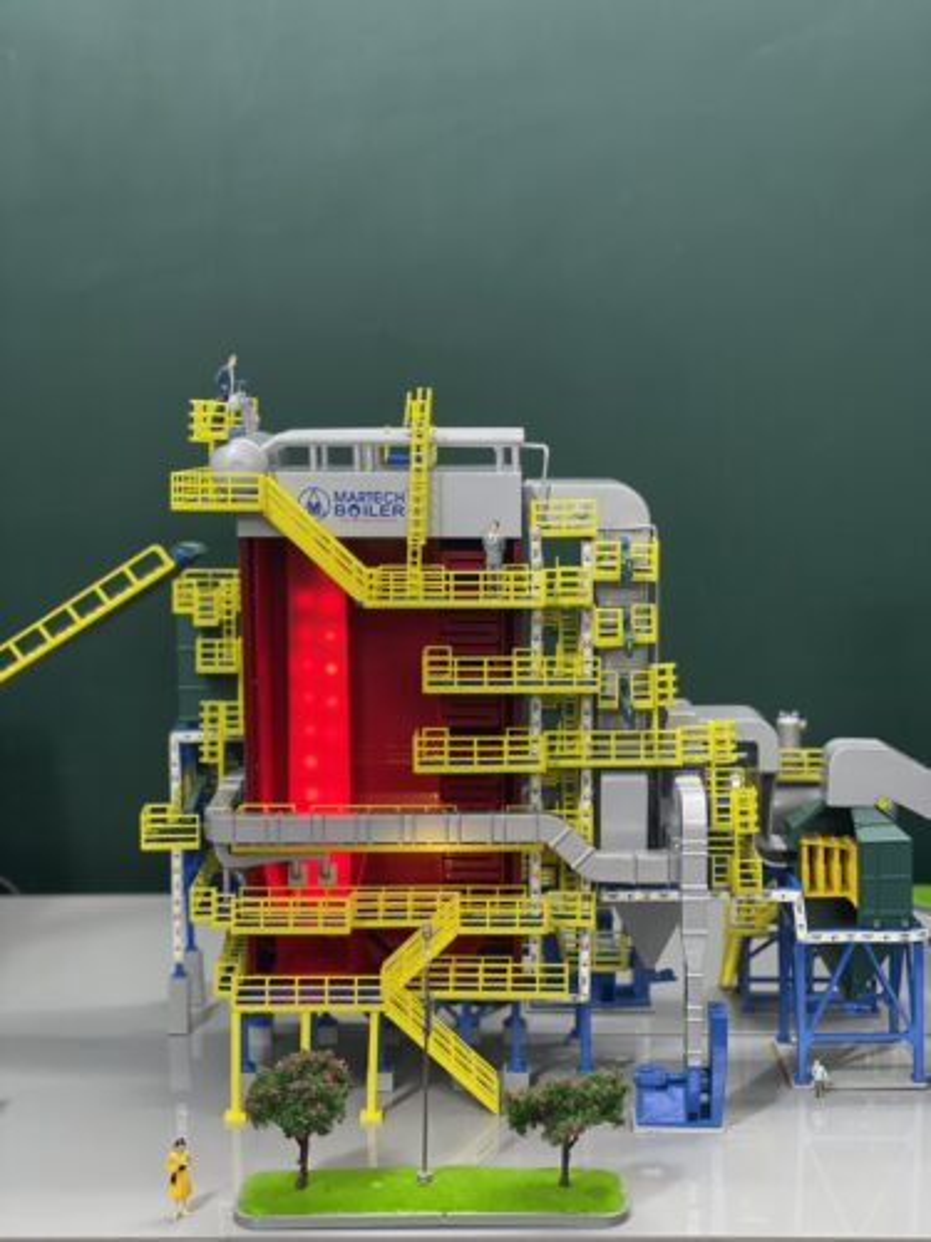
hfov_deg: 28.0
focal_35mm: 52
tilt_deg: -7.5
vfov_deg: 36.8
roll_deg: +0.7
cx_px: 466
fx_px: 1865
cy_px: 621
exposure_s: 1/100
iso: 200
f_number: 2
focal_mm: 6
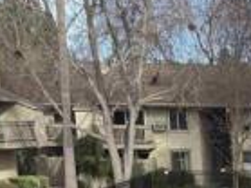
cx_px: 347
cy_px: 230
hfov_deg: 23.9
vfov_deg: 19.9
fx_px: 500
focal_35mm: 69
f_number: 1.78
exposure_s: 1/1410
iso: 80
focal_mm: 6.76
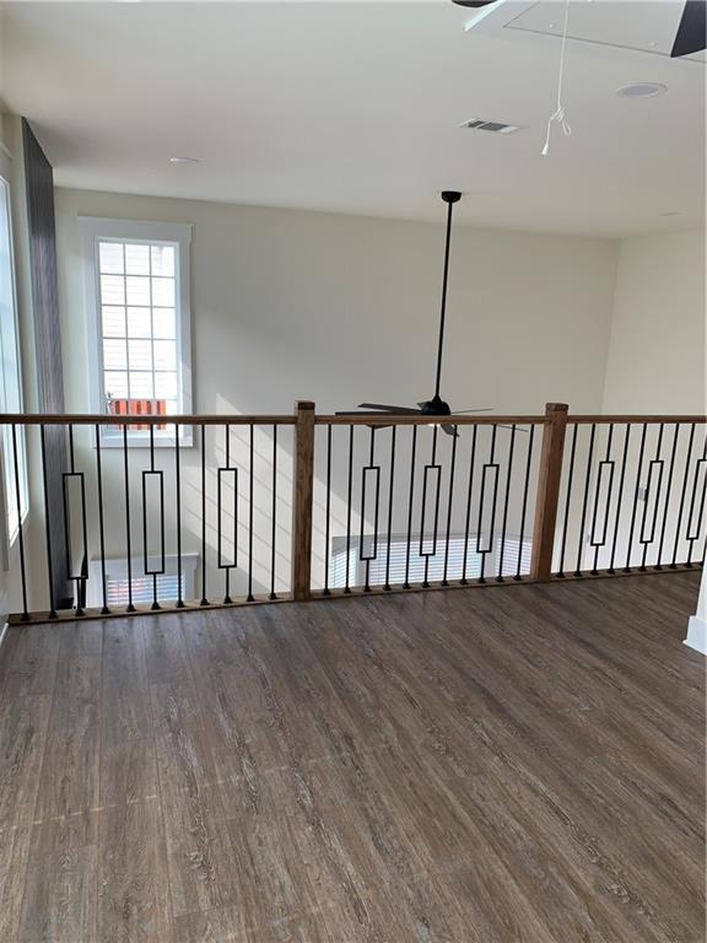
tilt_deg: -13.2
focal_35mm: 26
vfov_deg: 67.3
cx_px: 354
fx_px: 708
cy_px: 472
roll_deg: -4.6
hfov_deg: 53.1
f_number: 1.8
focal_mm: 4.25
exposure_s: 1/122
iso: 40
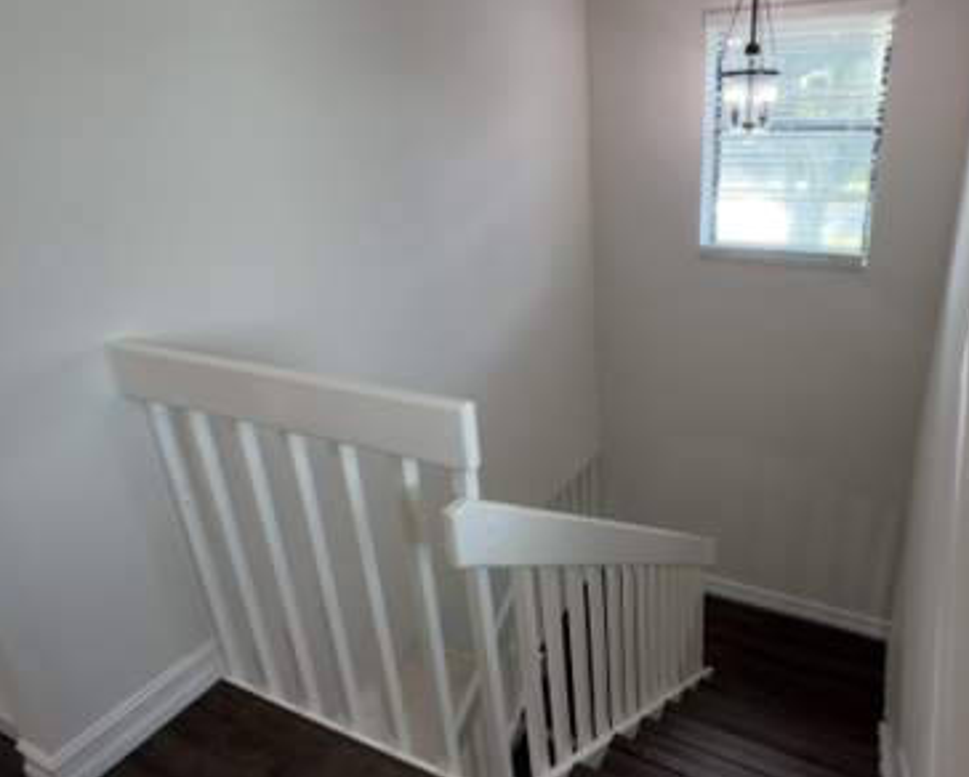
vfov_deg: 73.9
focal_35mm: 18
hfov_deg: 84.4
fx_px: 517
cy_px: 383
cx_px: 615
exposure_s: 1/120
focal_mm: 2.22
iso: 100
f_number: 2.2
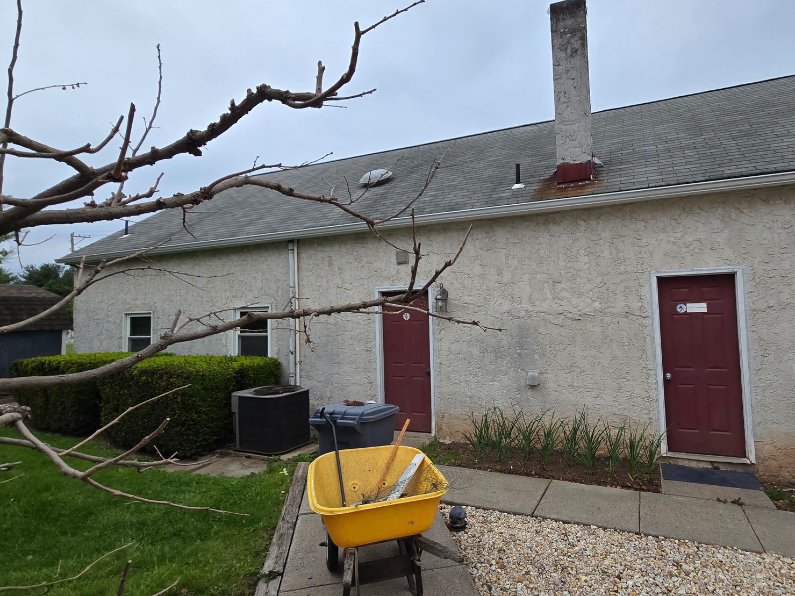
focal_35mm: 18
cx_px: 454
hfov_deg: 87.2
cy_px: 291
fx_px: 413
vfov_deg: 71.6
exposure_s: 1/2650
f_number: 2.2
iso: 50
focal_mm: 2.2
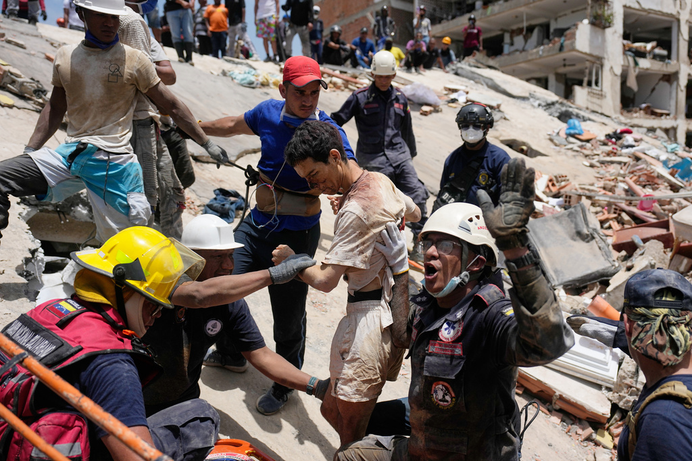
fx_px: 615
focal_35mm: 32
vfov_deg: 41.1
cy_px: 230
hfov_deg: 58.7
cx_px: 346
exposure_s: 1/16000
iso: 320
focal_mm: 32
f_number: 2.8
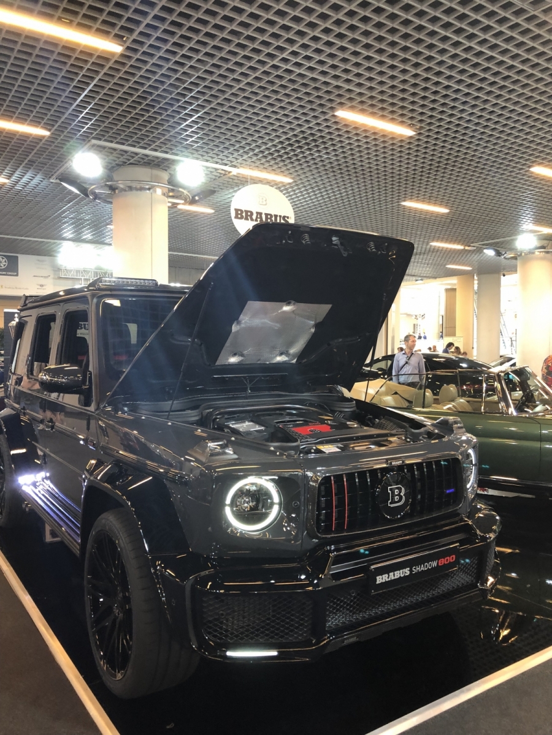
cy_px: 368
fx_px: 595
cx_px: 276
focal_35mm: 28
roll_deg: -0.5
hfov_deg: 49.7
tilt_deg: +0.8
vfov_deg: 63.4
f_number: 1.8
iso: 64
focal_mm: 3.99
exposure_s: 1/16
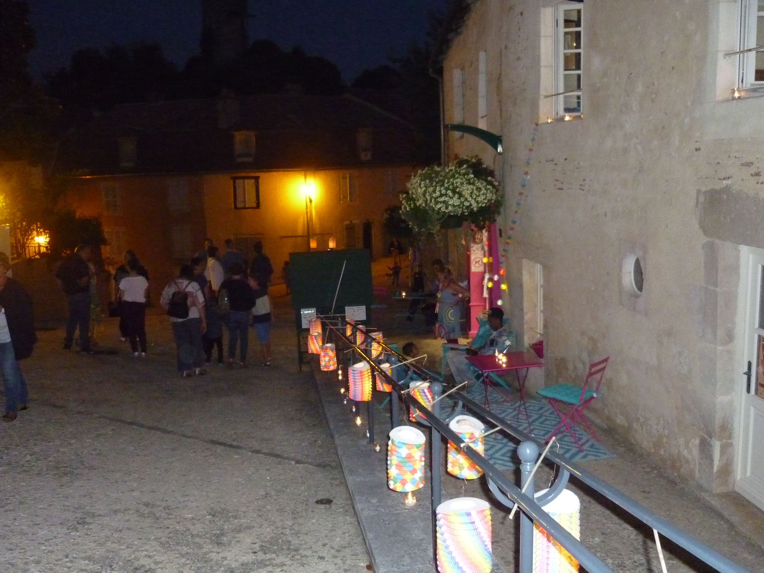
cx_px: 382
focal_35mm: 33
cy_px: 286
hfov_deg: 55.4
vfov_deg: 42.9
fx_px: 728
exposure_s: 1/30
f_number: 2.8
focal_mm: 5.5
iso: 800
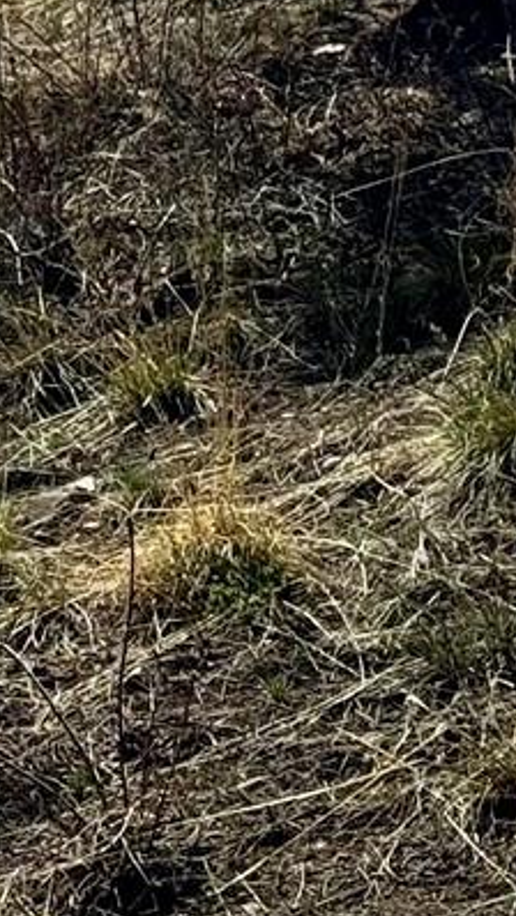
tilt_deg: +11.6
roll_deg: -4.0
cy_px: -12
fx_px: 5106
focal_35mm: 210
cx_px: -859
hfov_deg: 5.5
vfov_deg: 10.2
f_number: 1.78
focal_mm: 6.76
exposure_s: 1/4608
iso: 64
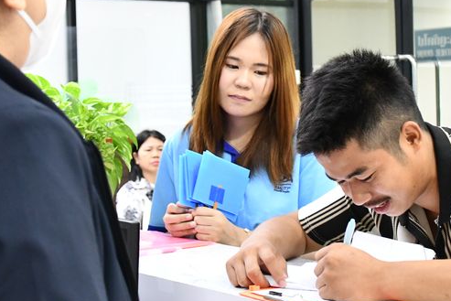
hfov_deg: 25.0
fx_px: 1015
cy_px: 82
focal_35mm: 81
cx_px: 288
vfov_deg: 16.8
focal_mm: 26
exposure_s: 1/100
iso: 3200
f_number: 3.8
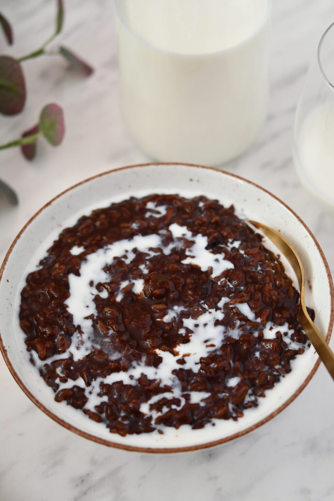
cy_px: 250
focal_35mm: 90
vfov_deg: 22.6
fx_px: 1252
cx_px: 167
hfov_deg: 15.2
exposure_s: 1/180
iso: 3200
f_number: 3
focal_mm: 60
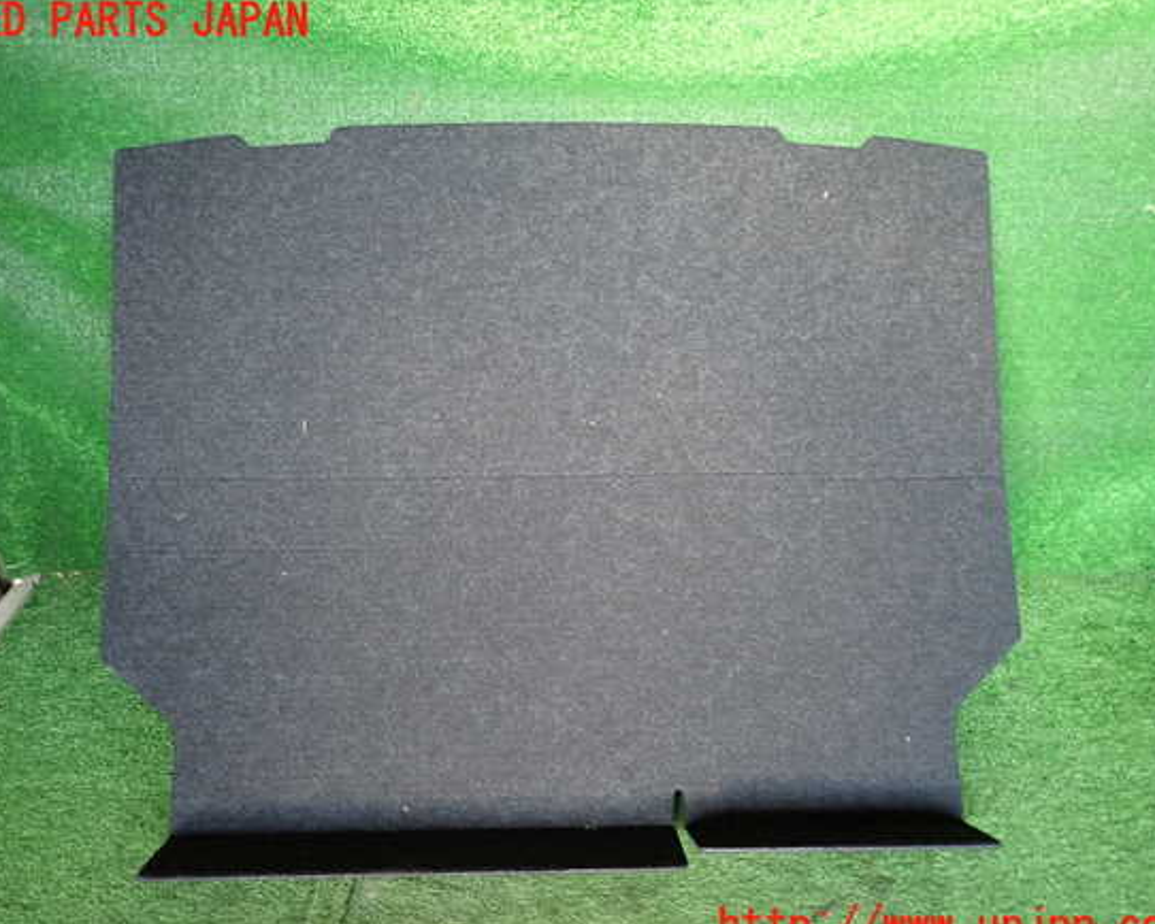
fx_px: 923
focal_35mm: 27
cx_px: 560
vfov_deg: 53.2
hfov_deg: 64.0
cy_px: 475
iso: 250
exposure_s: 1/30
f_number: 2
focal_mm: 4.5
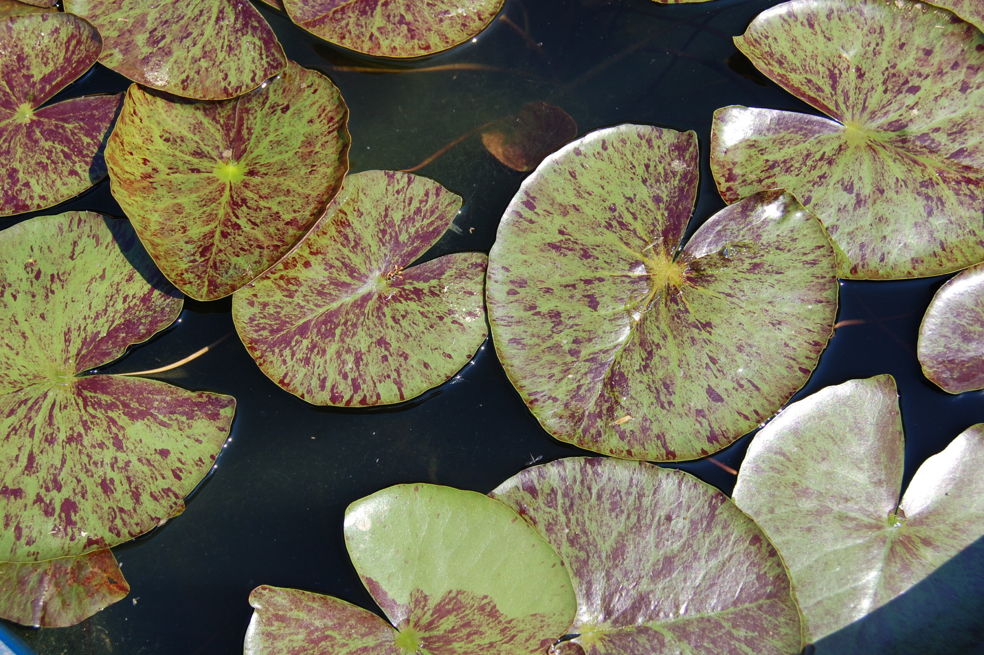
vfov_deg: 29.8
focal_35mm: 45
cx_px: 492
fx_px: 1229
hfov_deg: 43.6
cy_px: 328
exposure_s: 1/250
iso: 200
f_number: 8
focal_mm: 30
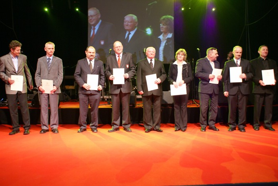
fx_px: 232
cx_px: 139
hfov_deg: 61.9
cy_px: 93
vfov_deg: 43.7
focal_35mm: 30
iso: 400
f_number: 4
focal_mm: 20
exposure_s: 1/25
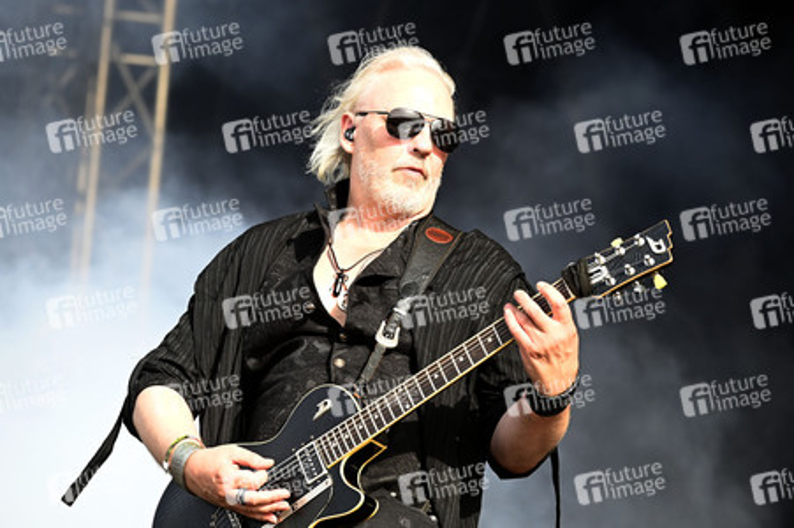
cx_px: 397
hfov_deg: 12.8
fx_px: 3526
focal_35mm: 160
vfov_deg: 8.6
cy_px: 264
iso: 320
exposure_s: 1/500
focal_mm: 160
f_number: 5
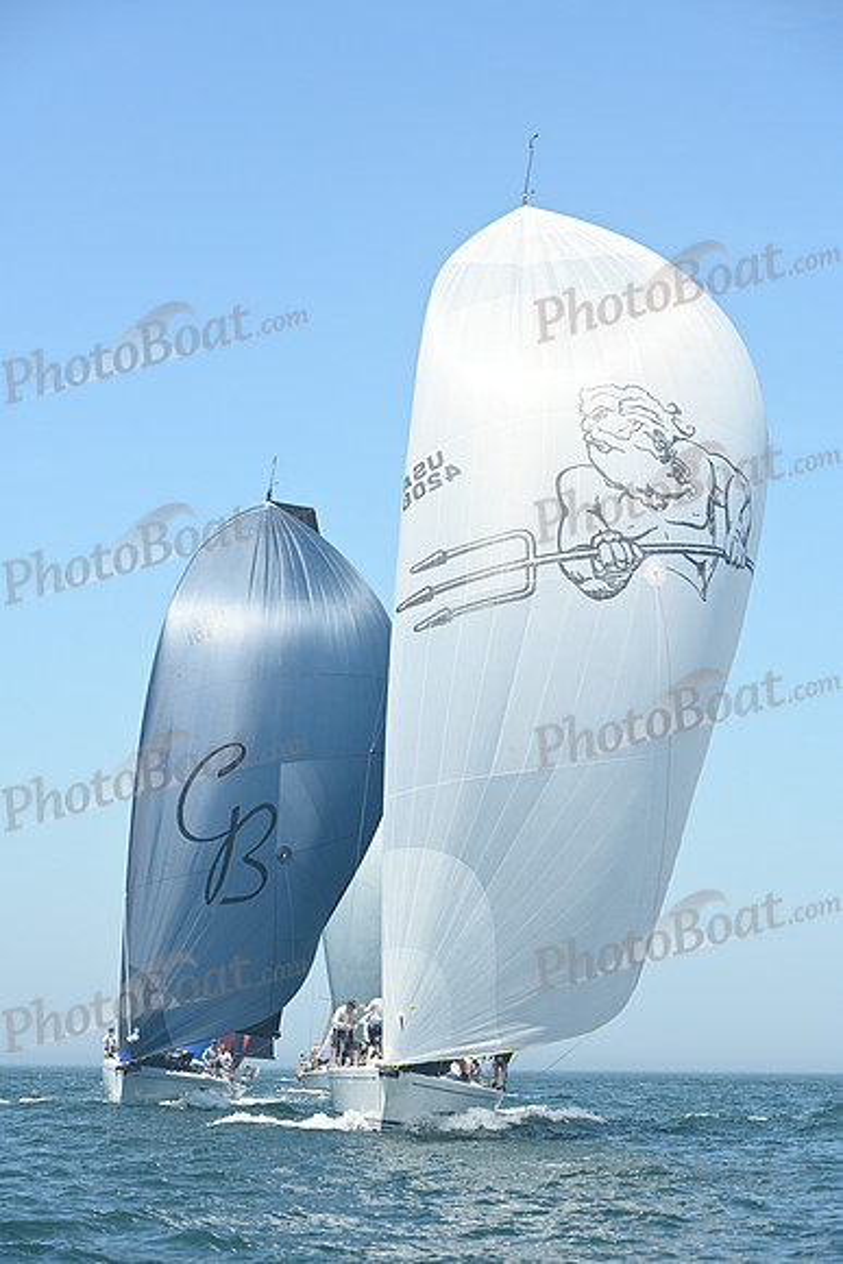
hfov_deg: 12.5
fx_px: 3861
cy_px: 632
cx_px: 422
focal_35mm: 110
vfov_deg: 18.6
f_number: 5.6
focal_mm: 110
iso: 320
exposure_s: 1/1000
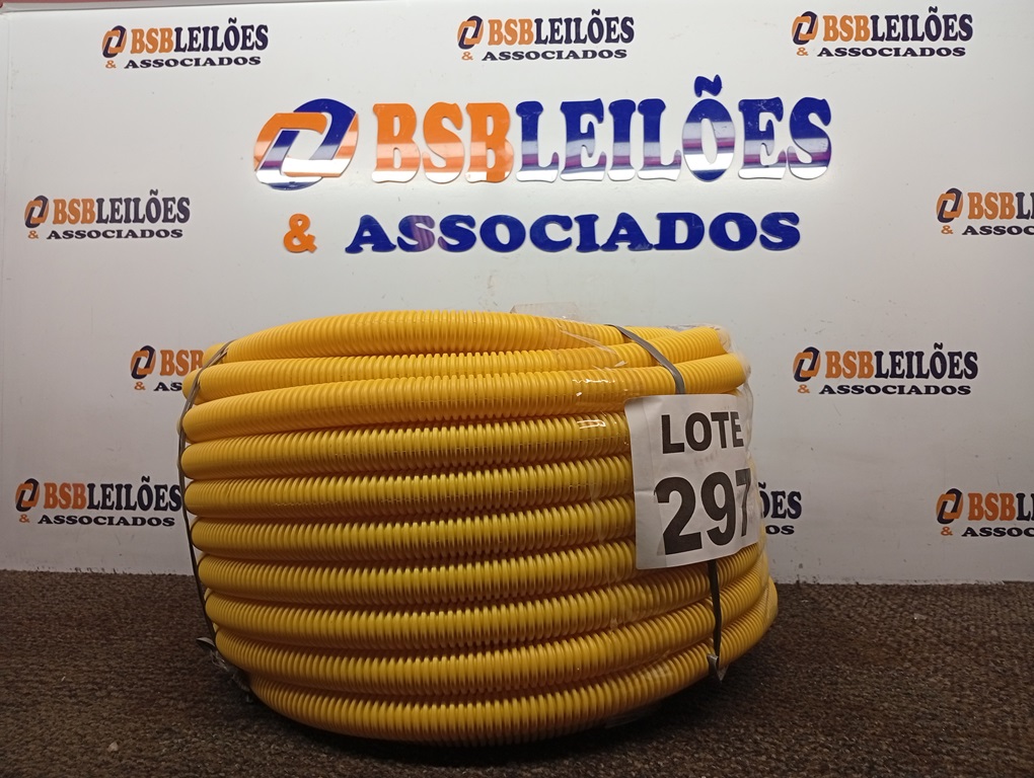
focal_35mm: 27
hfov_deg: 65.2
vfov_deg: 51.5
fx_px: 808
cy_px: 389
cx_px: 517
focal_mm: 3.98
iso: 187
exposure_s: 1/30
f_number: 1.8
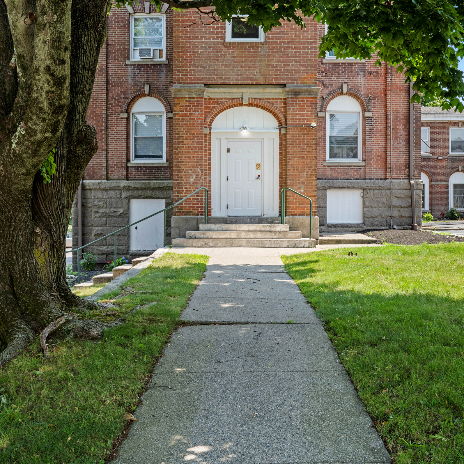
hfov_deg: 41.9
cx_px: 229
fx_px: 607
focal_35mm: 40
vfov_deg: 41.9
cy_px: 229
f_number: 9
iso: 320
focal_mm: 30
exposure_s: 1/15
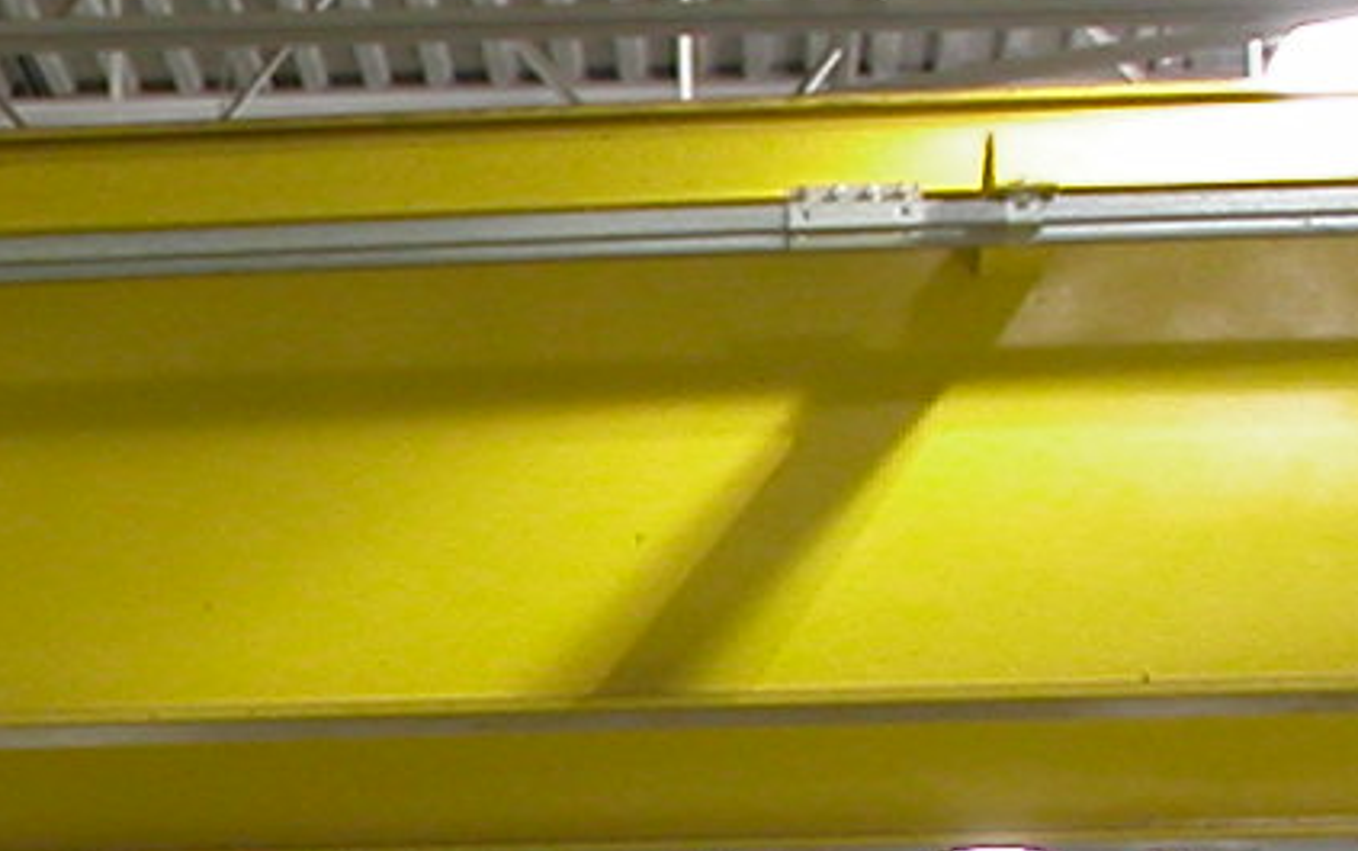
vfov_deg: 6.0
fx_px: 8074
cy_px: 1105
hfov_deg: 9.2
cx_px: -982
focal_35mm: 218
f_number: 2.8
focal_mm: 8.9
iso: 100
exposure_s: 1/8.6
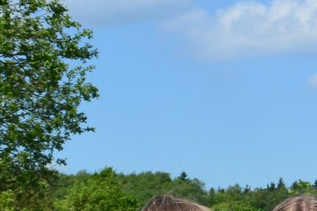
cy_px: 206
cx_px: 504
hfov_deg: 10.3
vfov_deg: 7.2
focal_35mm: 191
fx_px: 1682
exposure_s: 1/500
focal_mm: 26
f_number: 11
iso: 400
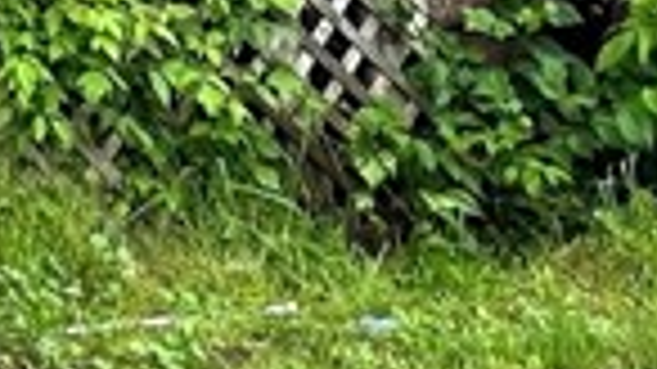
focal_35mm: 107
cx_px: -418
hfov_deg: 17.3
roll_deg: +2.5
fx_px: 1863
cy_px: -783
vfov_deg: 8.9
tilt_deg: +17.4
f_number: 2.2
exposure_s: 1/99
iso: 50
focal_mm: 2.22
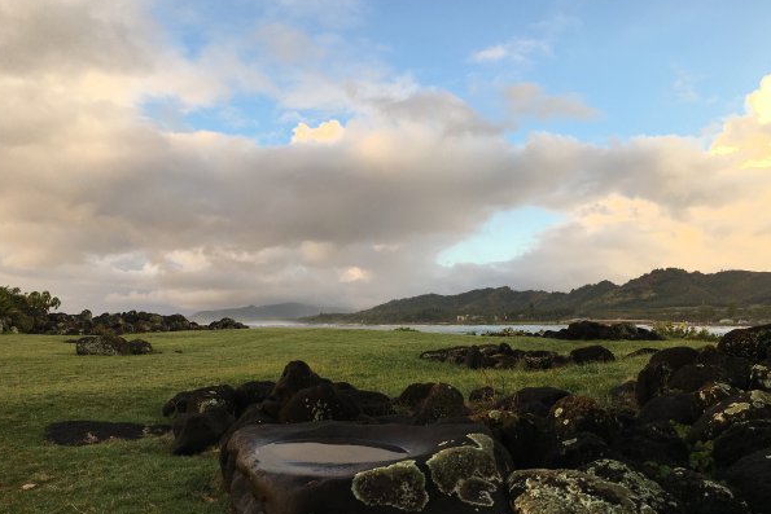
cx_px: 382
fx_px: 664
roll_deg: +0.6
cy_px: 280
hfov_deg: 60.3
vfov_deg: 42.3
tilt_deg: +4.1
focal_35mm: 31
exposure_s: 1/320
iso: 25
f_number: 2.2
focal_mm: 4.15
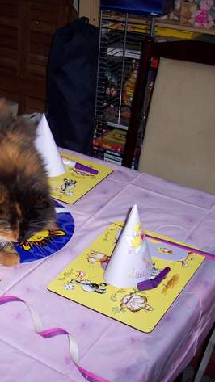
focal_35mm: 56
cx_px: -15
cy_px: 191
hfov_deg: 20.5
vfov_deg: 37.2
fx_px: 568
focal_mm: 8
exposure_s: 1/30
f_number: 2.8
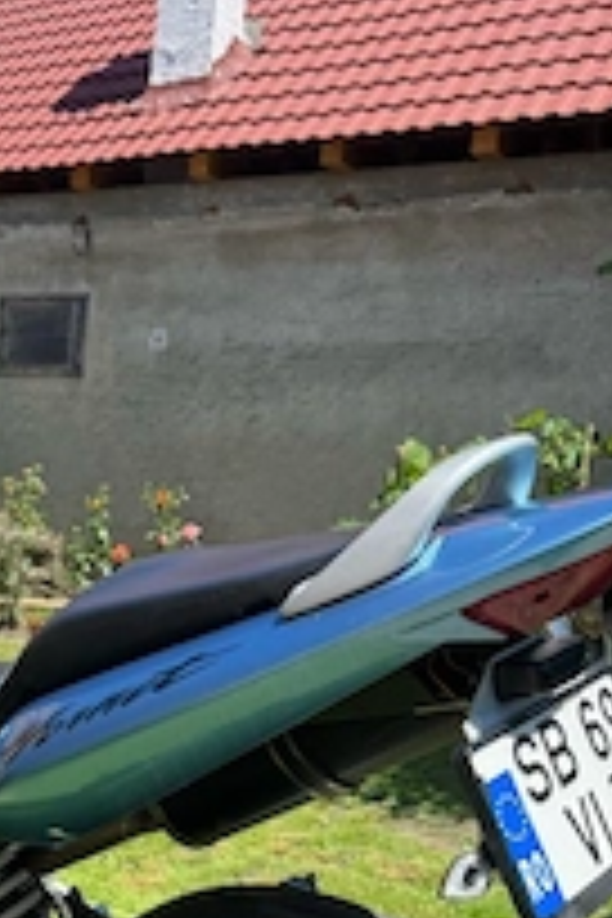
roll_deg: -2.4
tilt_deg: -14.2
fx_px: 1249
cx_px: -4
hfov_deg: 26.1
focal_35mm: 49
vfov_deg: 38.4
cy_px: 770
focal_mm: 6.76
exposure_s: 1/1678
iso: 80
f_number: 1.78
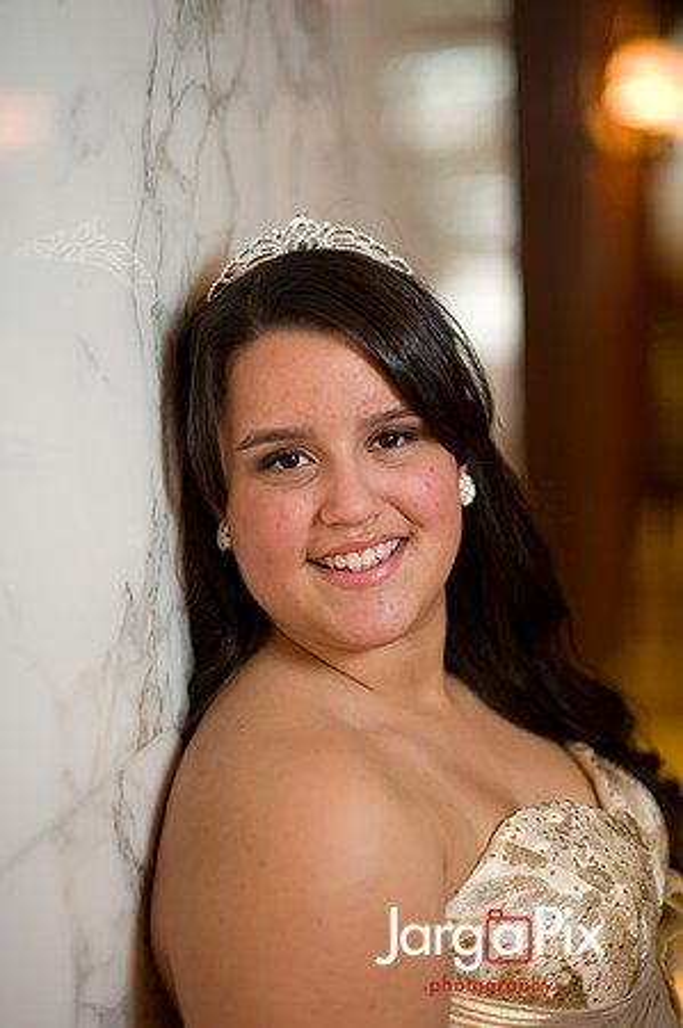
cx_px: 342
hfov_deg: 16.0
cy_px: 514
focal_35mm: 85
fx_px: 2424
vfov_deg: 23.9
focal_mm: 85
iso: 800
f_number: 2
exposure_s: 1/125
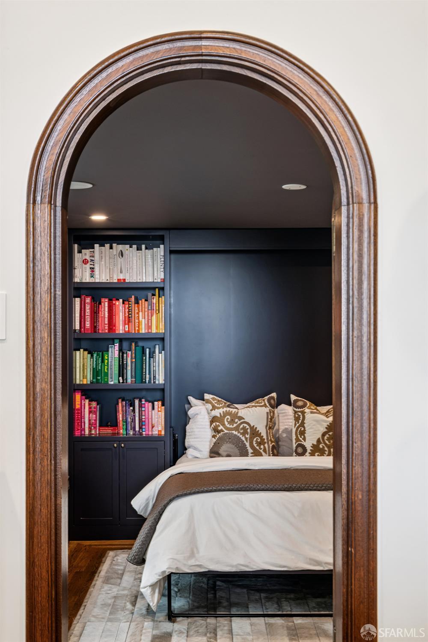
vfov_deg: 41.1
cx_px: 214
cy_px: 321
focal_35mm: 48
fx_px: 856
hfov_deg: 28.1
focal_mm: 48
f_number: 16
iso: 640
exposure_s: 1/6
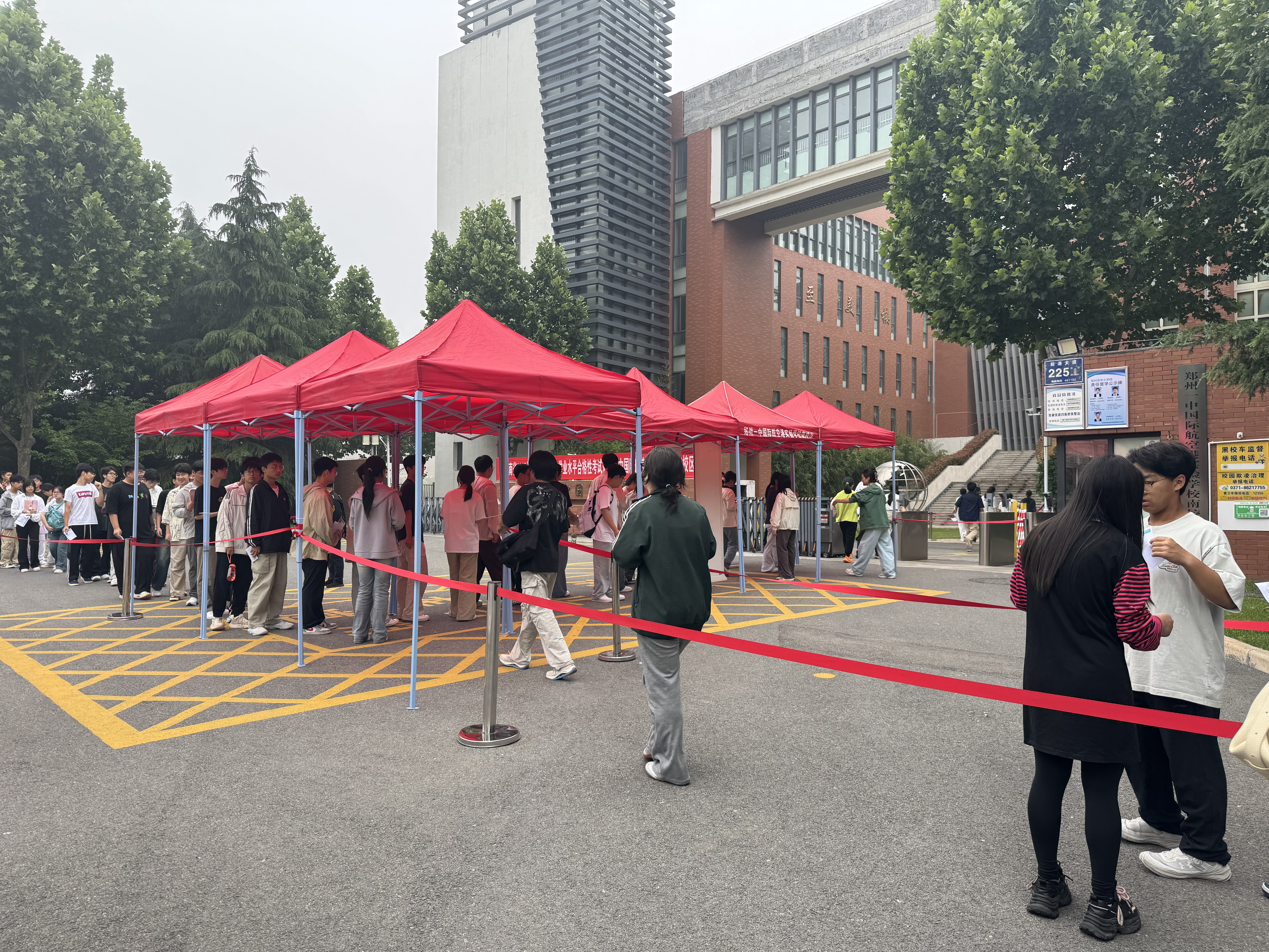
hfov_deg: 71.6
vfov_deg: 56.8
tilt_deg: +1.3
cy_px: 476
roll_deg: -0.2
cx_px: 634
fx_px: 880
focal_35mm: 24
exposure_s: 1/693
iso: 80
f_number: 1.78
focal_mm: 6.76
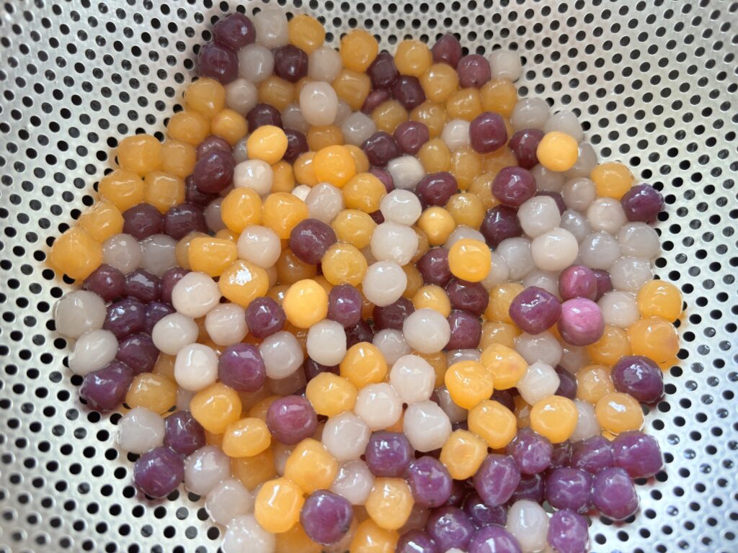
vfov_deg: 53.1
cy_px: 276
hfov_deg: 67.3
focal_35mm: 26
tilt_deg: -73.9
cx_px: 369
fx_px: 554
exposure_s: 1/50
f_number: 1.6
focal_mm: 5.96
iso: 80
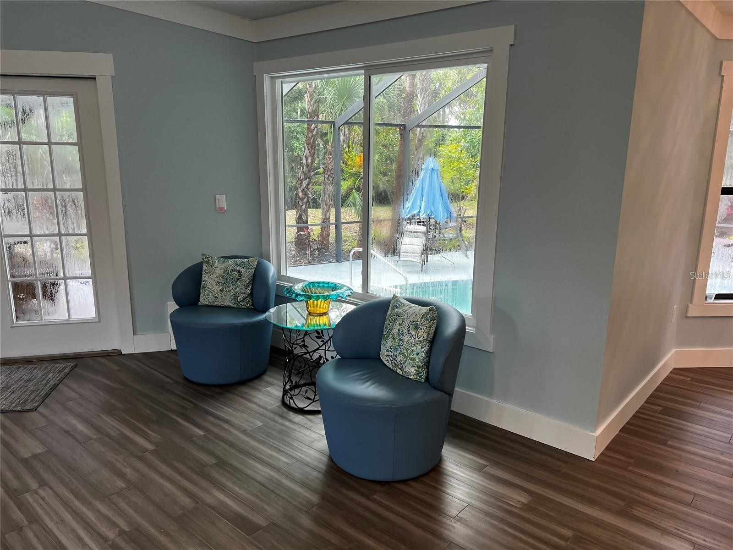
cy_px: 275
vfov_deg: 53.1
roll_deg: -0.6
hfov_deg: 67.3
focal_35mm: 26
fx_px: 551
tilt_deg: -12.9
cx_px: 366
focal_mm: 5.7
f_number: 1.5
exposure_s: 1/120
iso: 125
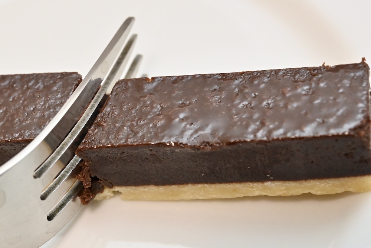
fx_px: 618
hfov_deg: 33.4
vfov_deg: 22.6
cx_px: 186
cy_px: 124
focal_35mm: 60
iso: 6400
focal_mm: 60
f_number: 10
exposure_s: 1/160
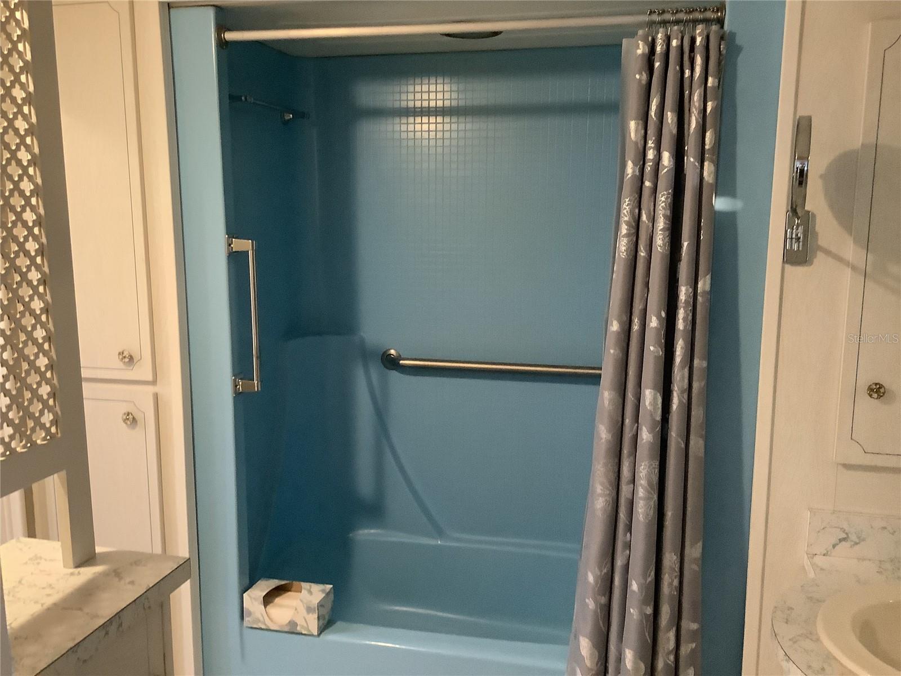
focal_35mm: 31
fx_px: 807
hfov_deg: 58.4
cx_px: 450
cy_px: 338
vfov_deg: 45.4
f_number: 2.4
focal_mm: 3.3
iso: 400
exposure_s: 1/30
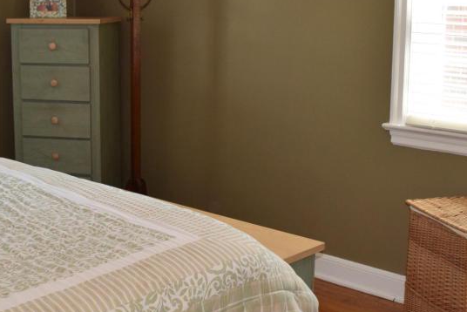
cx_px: 177
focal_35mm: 58
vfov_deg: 23.4
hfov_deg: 34.3
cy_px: 128
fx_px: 753
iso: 800
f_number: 5
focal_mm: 18
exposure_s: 1/100
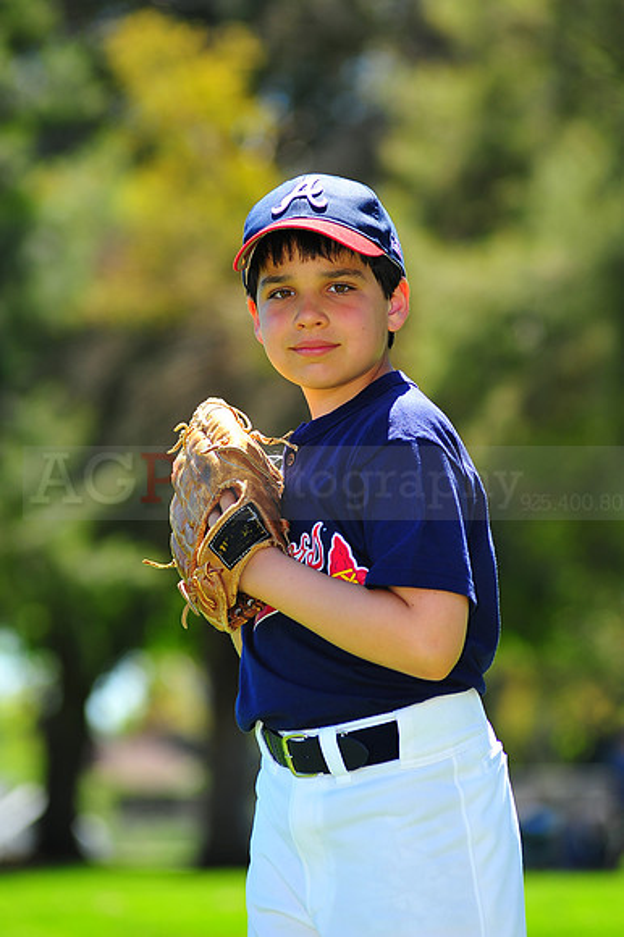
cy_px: 468
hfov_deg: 7.6
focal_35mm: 180
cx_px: 312
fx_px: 4685
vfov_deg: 11.4
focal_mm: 180
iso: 200
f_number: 5
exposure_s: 1/400
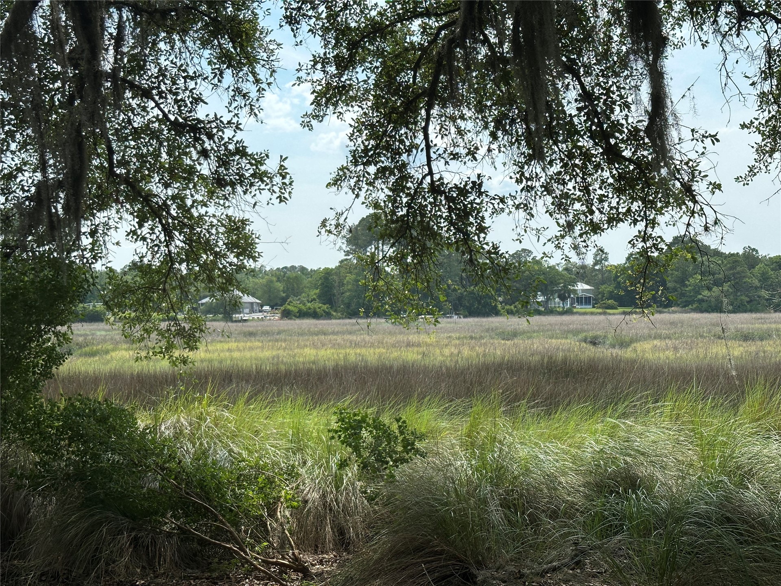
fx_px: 1083
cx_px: 390
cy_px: 293
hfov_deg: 39.7
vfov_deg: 30.3
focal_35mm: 48
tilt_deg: +0.5
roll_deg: +0.4
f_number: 1.78
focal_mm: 6.86
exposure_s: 1/3597
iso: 64
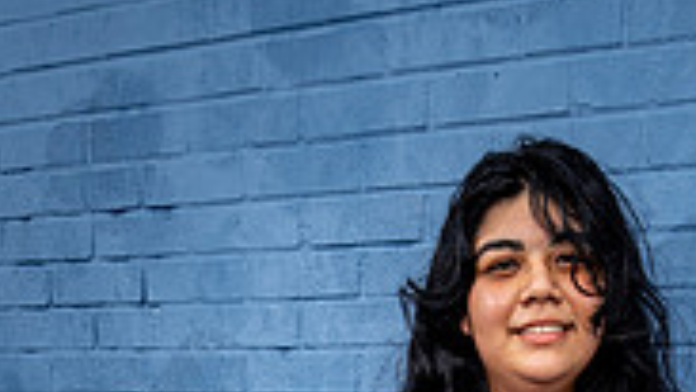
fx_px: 1237
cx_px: 498
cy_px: 837
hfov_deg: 31.0
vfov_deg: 14.3
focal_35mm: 67
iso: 100
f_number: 8
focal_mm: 26
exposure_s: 1/125
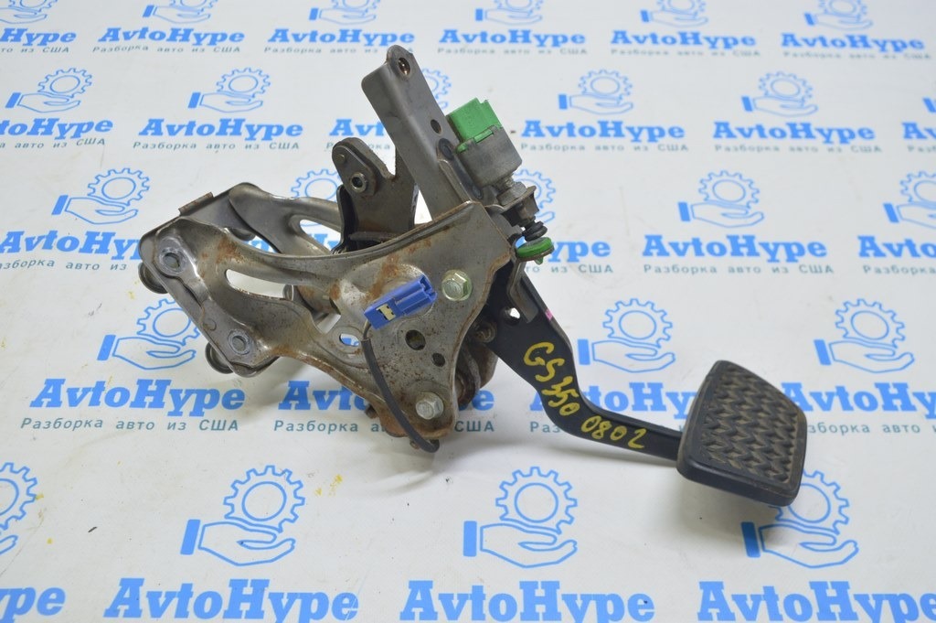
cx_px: 468
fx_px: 857
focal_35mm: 33
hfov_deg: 57.3
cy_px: 312
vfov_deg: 39.9
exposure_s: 1/20
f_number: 5.6
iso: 400
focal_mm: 22
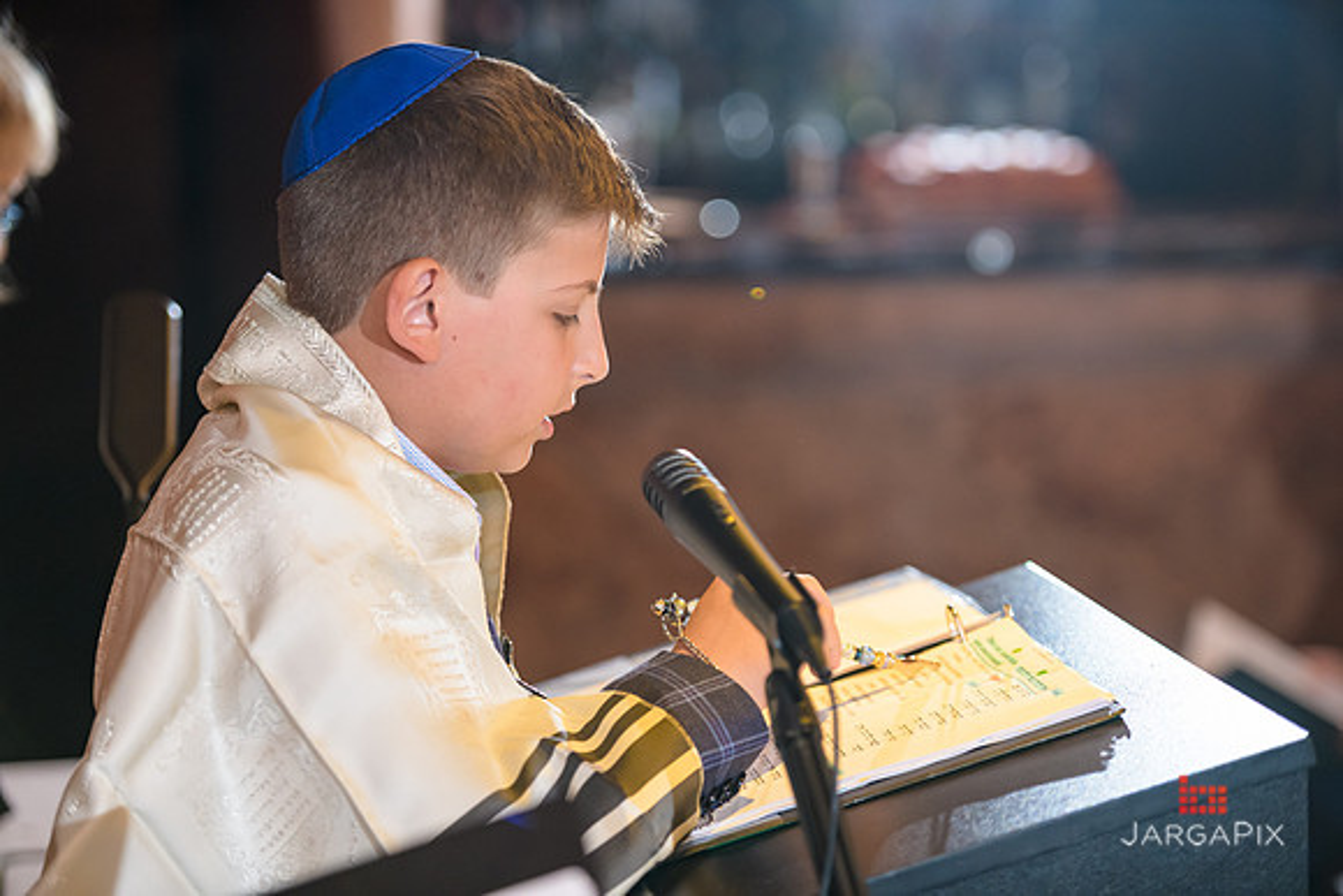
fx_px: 4552
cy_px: 448
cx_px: 672
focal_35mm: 122
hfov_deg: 16.8
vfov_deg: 11.2
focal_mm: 122
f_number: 3.2
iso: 1600
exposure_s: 1/125
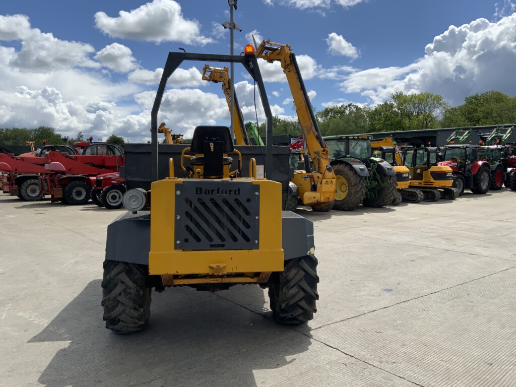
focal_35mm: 29
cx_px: 258
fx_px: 432
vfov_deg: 48.2
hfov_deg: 61.7
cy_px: 194
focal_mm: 3
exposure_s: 1/2959
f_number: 1.8
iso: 20
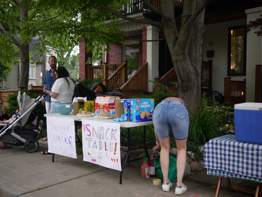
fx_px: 303
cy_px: 98
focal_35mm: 40
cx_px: 131
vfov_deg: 36.0
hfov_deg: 46.8
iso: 100
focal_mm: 20
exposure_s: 1/320
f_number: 1.7
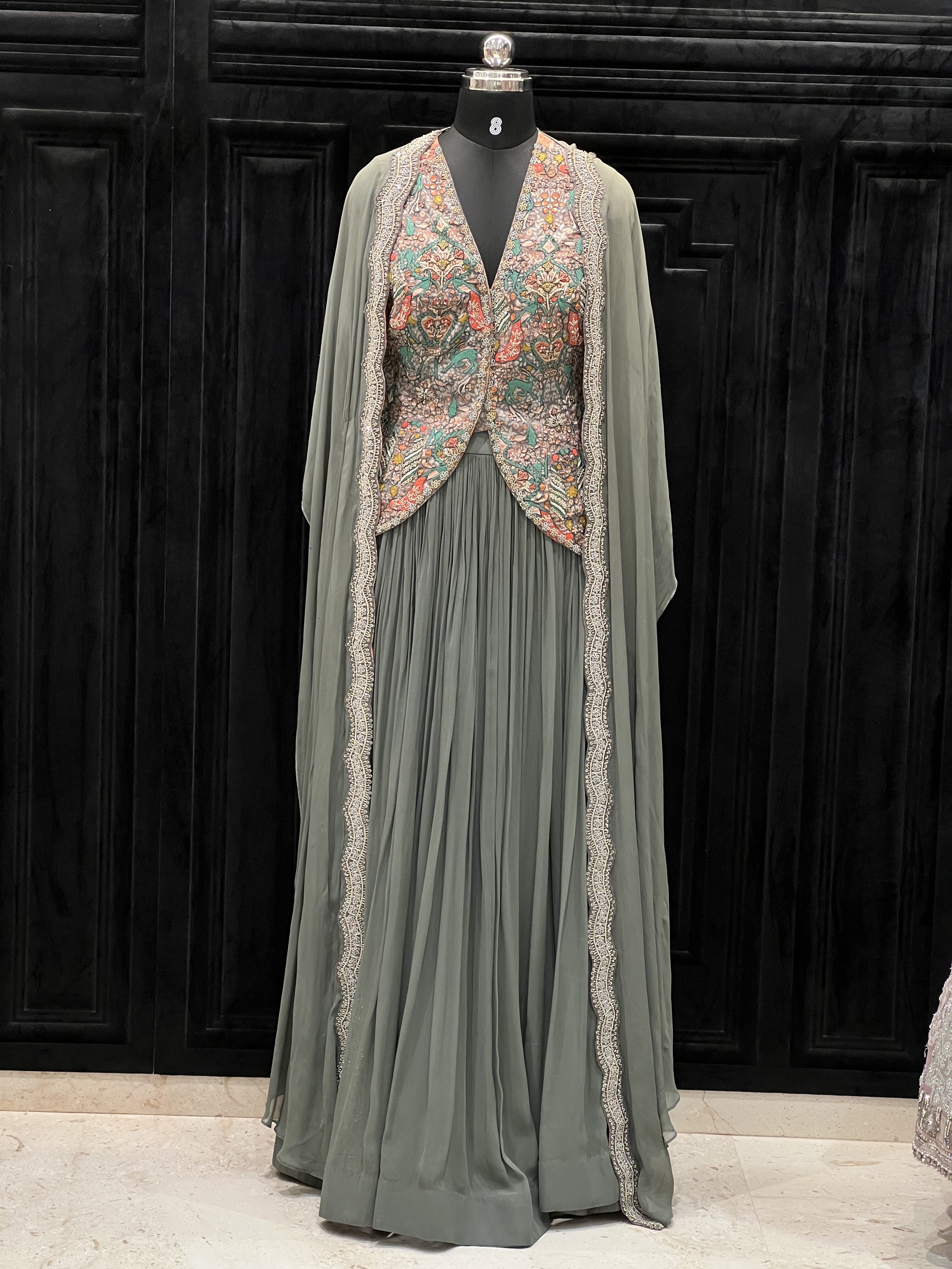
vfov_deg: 25.3
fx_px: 2824
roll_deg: -2.3
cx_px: 476
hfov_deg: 19.1
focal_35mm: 77
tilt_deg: -7.3
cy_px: 634
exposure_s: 1/50
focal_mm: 9
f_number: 2.8
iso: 160
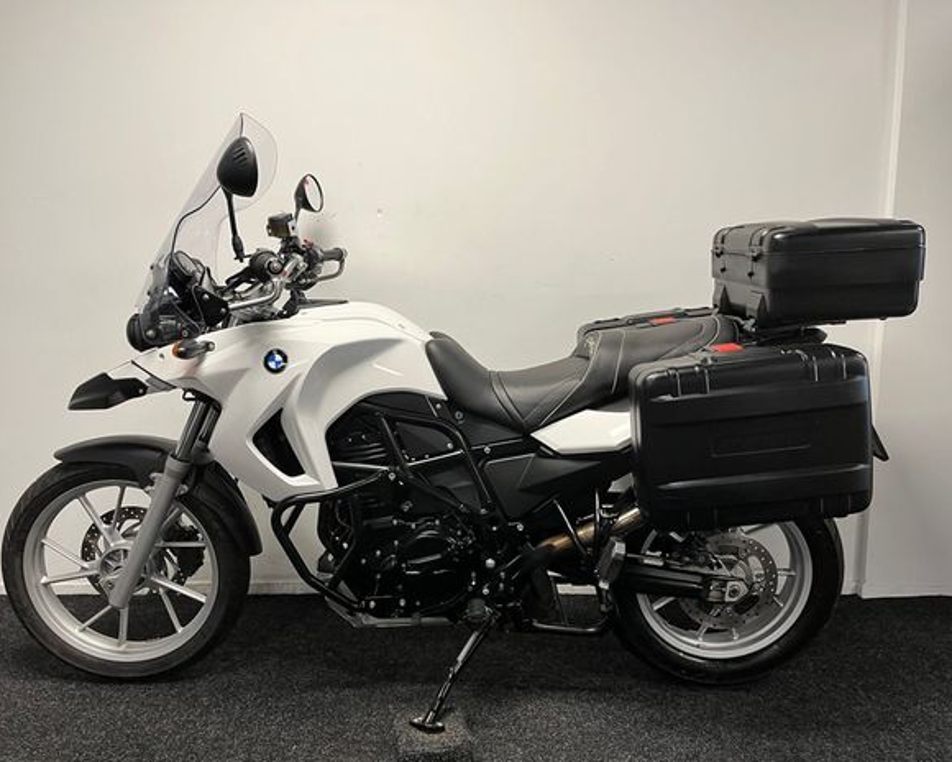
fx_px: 789
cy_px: 381
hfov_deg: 62.2
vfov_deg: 51.5
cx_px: 456
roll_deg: +0.4
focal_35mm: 28
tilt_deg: -8.8
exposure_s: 1/50
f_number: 1.6
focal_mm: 5.1
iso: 80
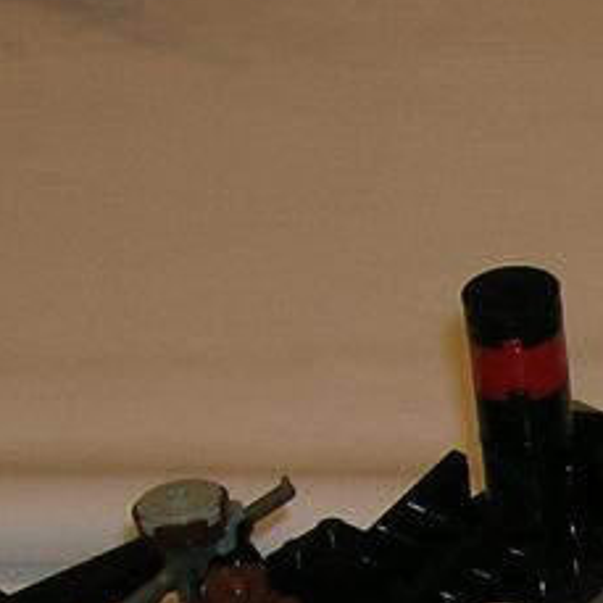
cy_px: 1027
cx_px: 1051
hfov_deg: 7.4
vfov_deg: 7.4
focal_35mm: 230
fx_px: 4533
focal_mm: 7.7
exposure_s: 1/60.1
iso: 50
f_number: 3.2
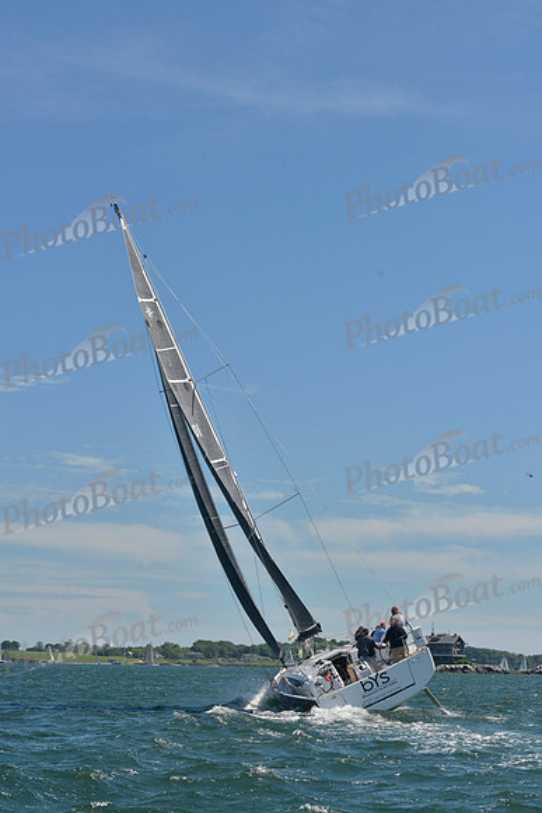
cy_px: 406
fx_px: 1693
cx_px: 271
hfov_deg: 18.2
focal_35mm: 75
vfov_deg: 27.0
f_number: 10
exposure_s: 1/1250
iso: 280
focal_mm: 75
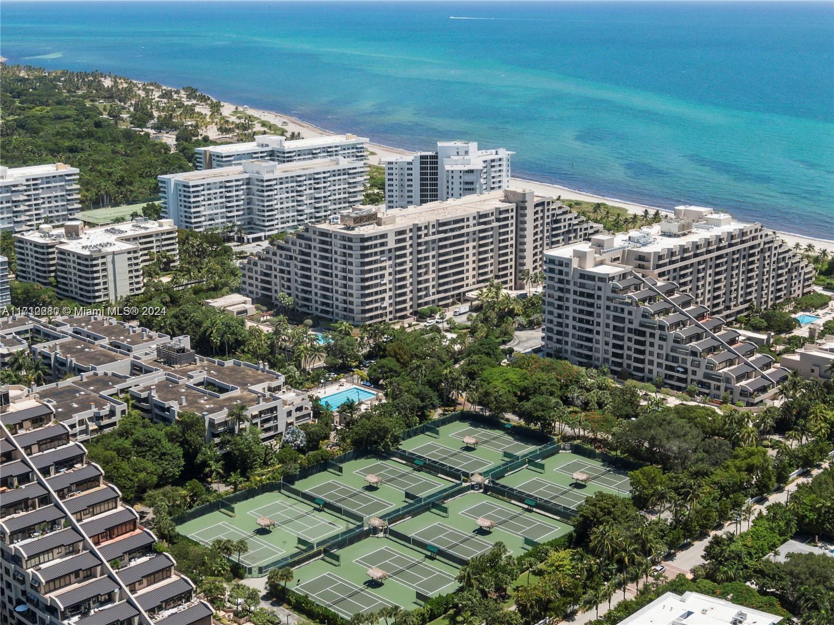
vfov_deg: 30.3
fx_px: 1156
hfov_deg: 39.7
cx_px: 417
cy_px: 312
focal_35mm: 48
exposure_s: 1/1000
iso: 100
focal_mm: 8.6
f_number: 3.8
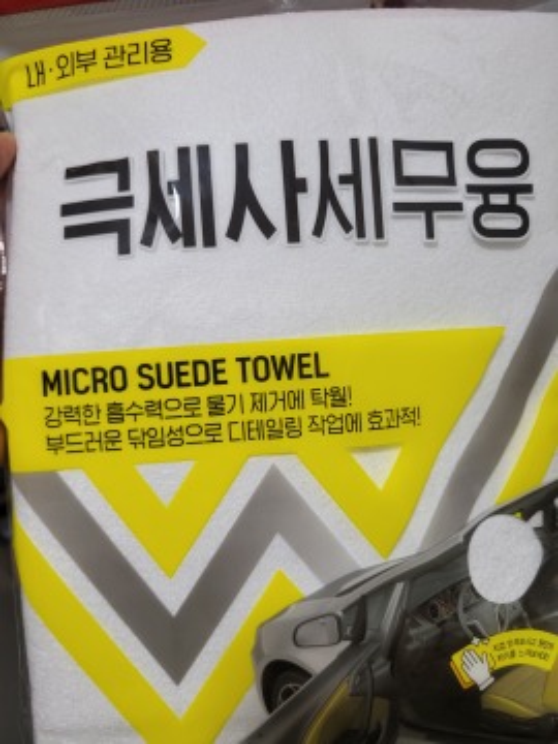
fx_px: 559
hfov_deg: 53.1
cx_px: 279
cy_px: 372
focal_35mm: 26
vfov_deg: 67.3
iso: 125
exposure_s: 1/120
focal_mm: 5.4
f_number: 1.8
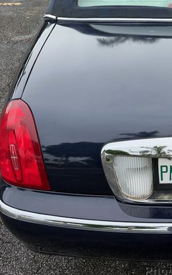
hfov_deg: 29.5
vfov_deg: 50.3
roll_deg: +0.3
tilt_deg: -40.8
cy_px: 127
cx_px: 190
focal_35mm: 39
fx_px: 292
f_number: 1.78
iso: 100
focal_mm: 6.76
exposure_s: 1/1618
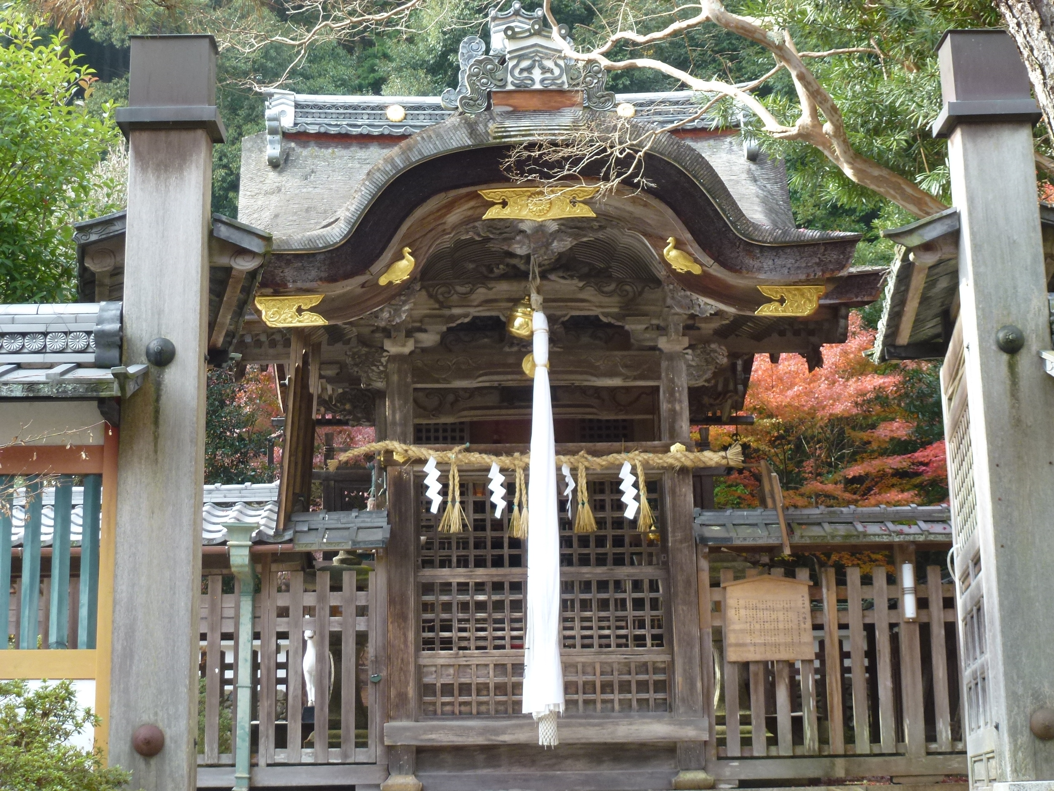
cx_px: 527
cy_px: 396
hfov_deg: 33.8
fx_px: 1736
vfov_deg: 25.7
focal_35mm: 57
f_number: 4.4
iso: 160
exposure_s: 1/80
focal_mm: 10.1
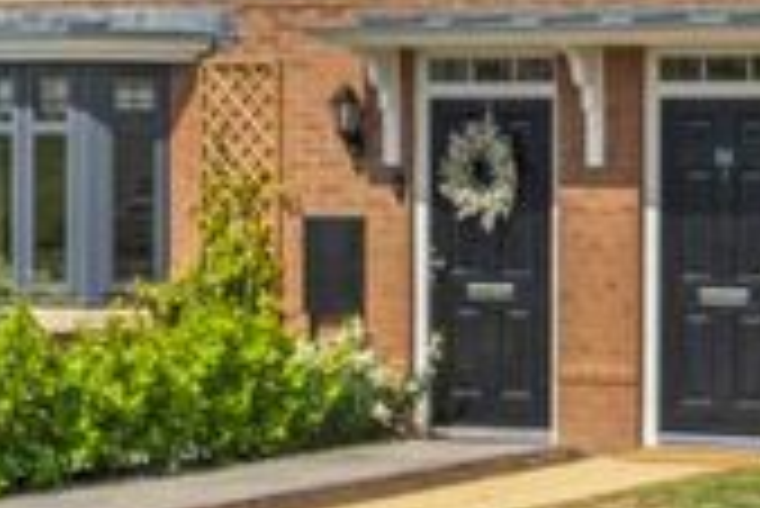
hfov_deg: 13.0
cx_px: 1277
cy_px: -250
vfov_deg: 9.2
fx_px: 3064
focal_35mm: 145
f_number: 8
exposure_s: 1/400
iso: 320
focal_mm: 35
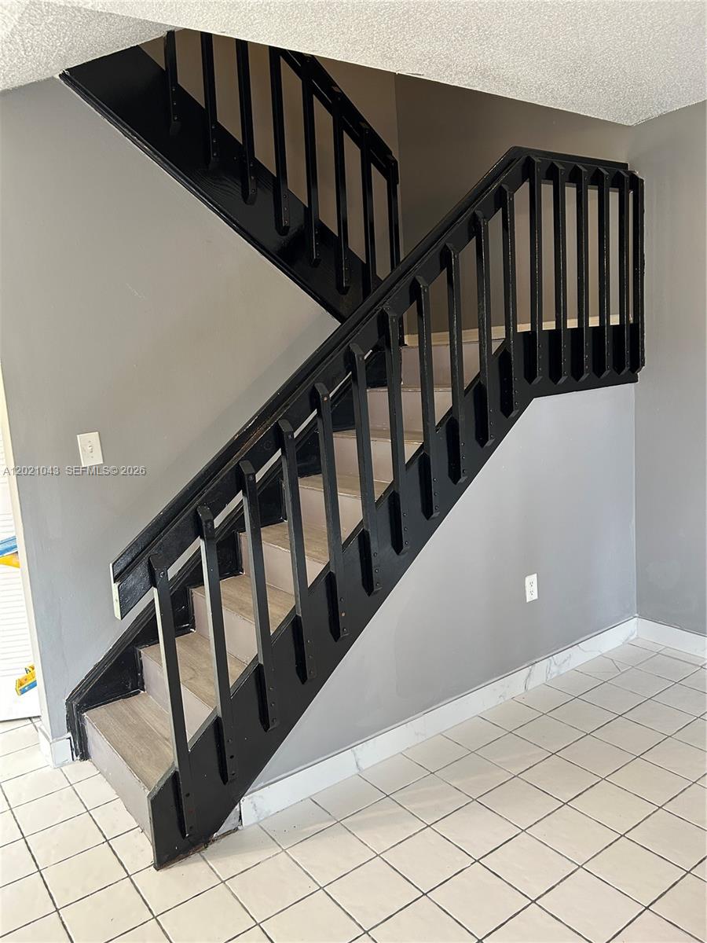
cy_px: 472
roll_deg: +3.9
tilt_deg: -8.9
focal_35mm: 26
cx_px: 354
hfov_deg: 53.1
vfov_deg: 67.3
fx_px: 708
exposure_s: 1/60
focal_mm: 5.7
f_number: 1.5
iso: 160
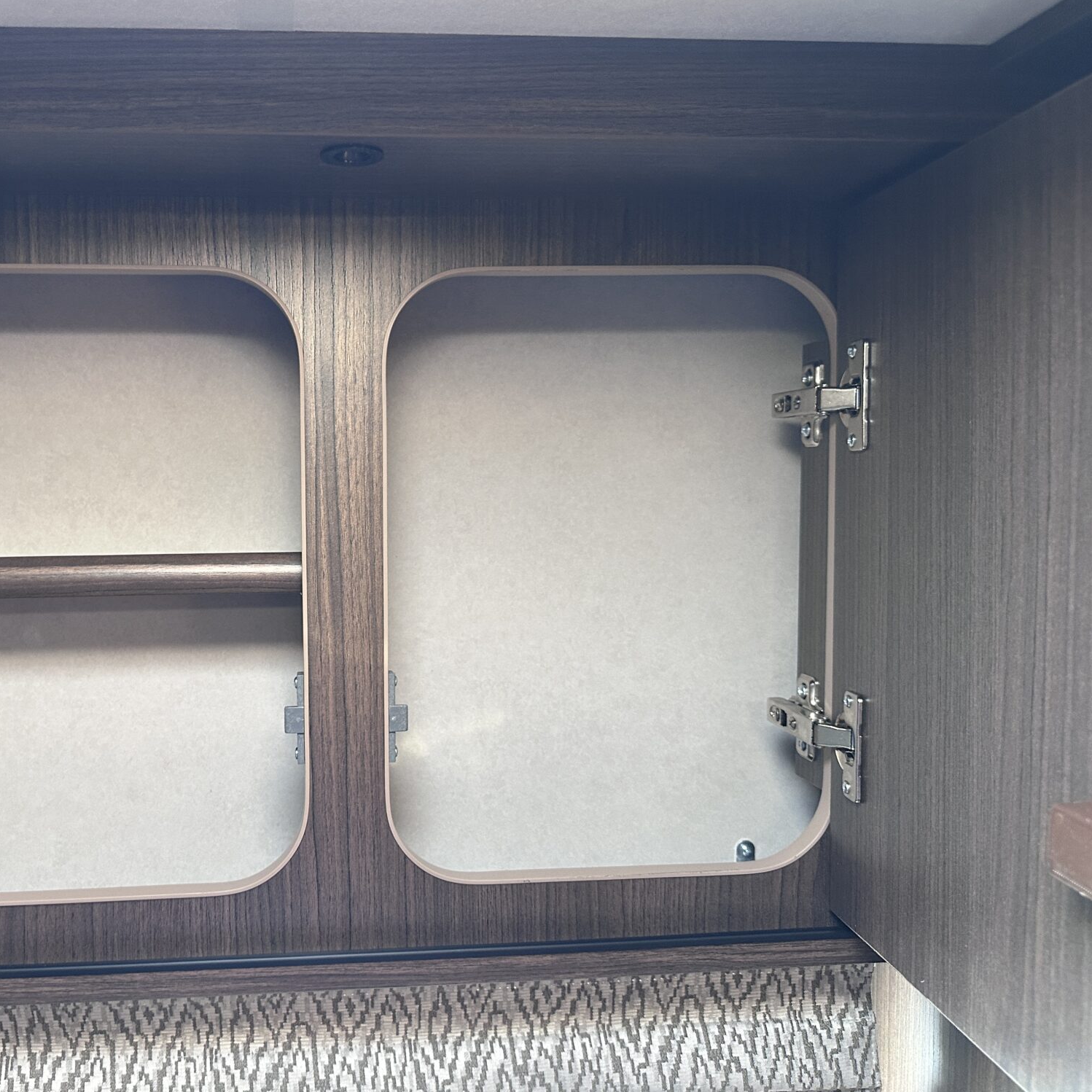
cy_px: 534
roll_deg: +0.4
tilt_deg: -2.3
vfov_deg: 55.6
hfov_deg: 54.4
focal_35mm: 29
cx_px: 359
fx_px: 1035
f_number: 1.78
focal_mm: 6.86
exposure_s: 1/64
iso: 250
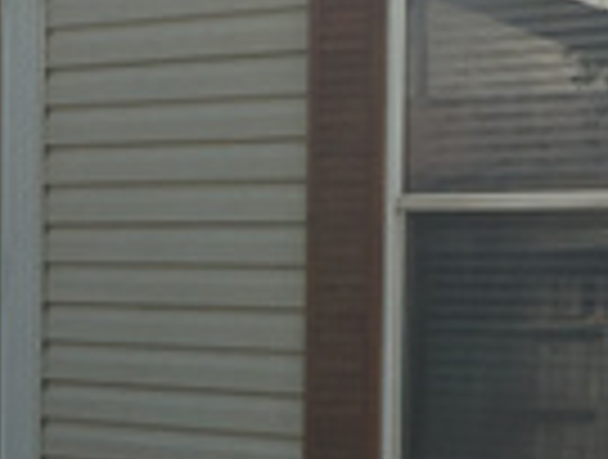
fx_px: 2413
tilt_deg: -3.8
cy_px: 414
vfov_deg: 10.8
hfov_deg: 14.1
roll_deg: -0.7
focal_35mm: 137
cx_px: -54
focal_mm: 4.15
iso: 25
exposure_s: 1/884
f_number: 2.2
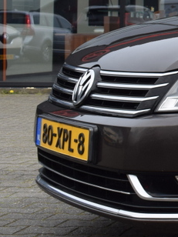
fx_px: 926
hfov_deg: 9.5
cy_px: -20
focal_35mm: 135
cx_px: 457
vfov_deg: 14.3
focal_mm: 24
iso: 220
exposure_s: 1/250
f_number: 8
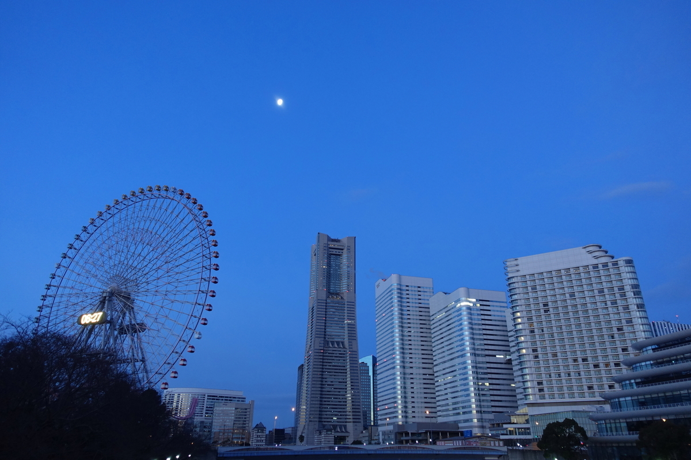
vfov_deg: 53.1
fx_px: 461
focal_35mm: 24
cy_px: 230
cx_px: 346
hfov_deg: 73.7
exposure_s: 1/30
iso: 400
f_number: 1.8
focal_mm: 8.8
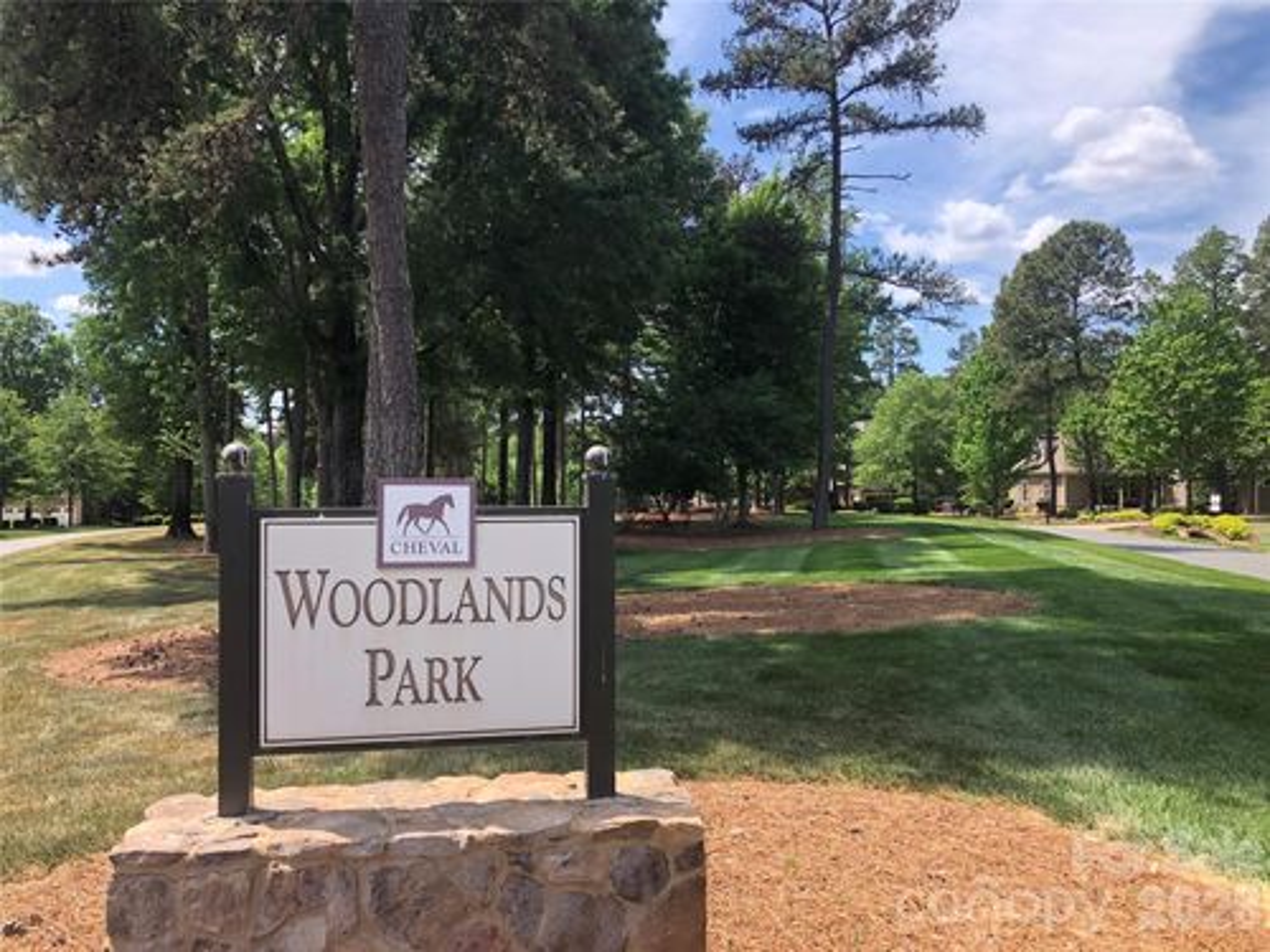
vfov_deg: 49.7
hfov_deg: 63.4
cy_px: 476
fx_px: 1027
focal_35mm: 28
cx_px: 635
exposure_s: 1/674
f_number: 1.8
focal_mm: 3.99
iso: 20
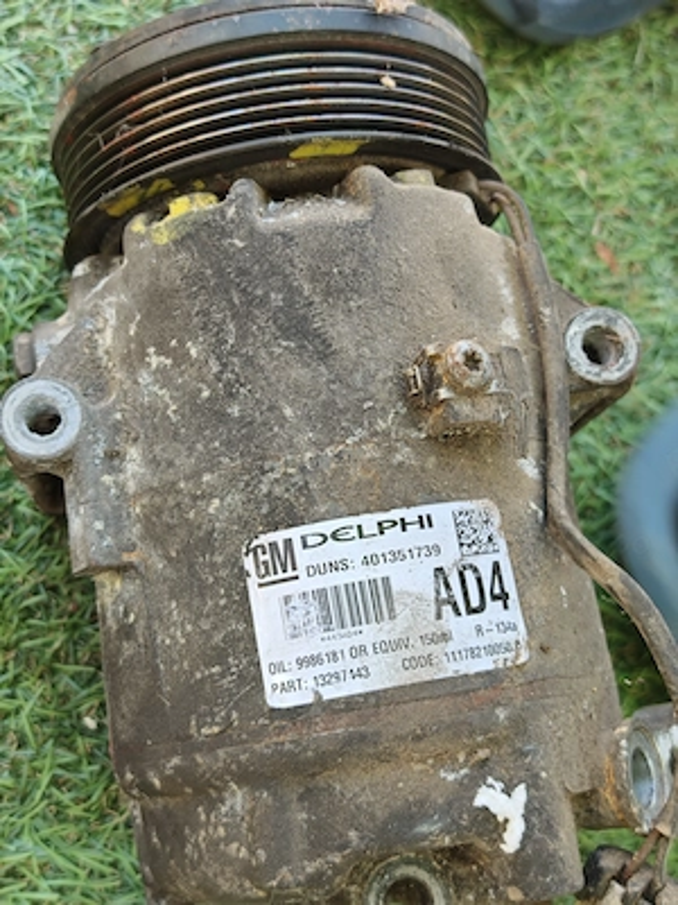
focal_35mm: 45
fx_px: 1175
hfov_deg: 32.2
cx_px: 339
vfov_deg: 42.1
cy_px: 452
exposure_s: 1/120
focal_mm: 6.83
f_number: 2
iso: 50
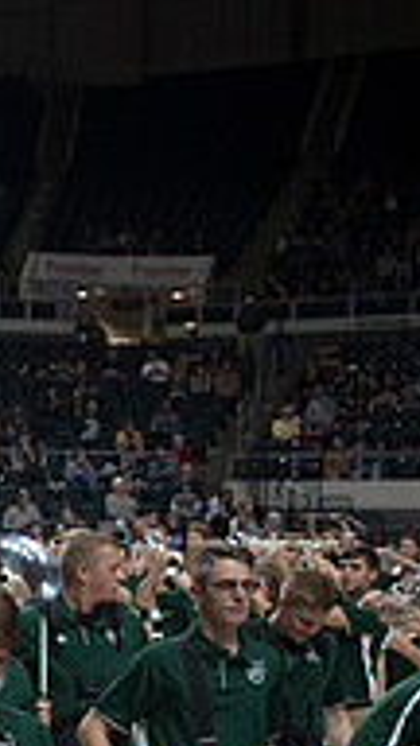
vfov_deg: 26.8
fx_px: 1505
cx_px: -436
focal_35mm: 76
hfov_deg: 13.5
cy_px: 686
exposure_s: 1/1000
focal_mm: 24
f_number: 2.8
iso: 2000
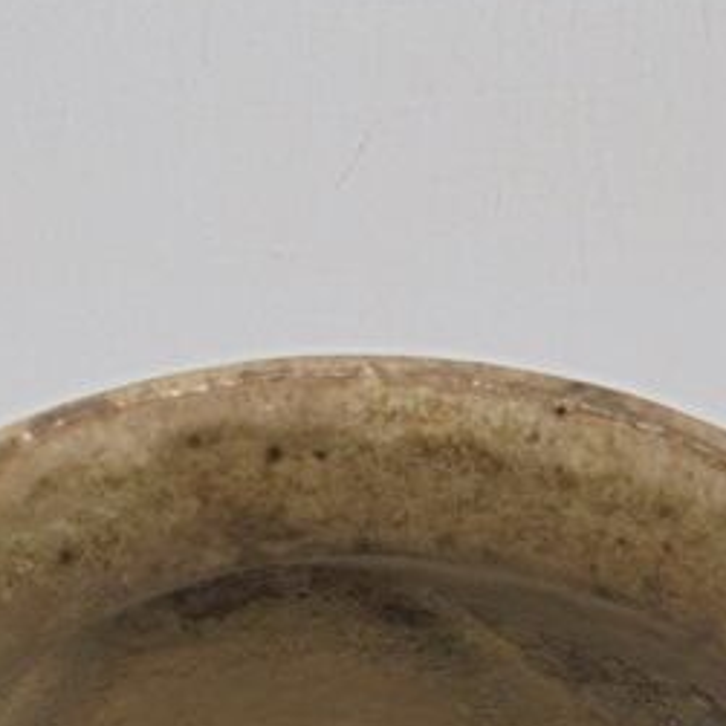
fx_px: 2183
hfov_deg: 18.9
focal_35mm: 92
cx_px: 317
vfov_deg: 16.5
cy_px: 1218
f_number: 3.7
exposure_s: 1/80
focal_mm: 5.3
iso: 100
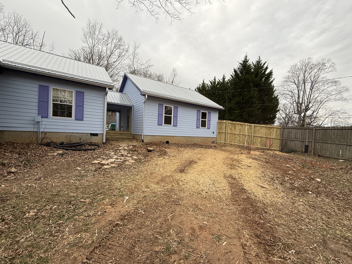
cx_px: 179
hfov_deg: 98.2
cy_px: 138
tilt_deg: +0.1
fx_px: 153
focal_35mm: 15
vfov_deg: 81.7
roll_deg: -2.7
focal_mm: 2.22
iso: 50
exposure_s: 1/134
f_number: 2.2
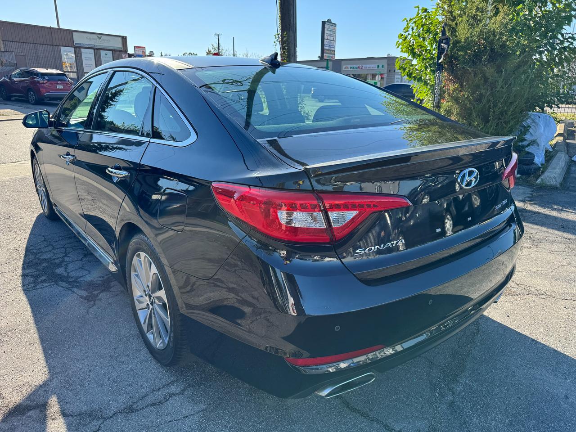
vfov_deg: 56.8
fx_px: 399
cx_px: 288
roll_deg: +0.6
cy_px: 216
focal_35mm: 24
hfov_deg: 71.6
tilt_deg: -17.1
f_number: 1.78
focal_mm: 6.76
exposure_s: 1/1151
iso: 80
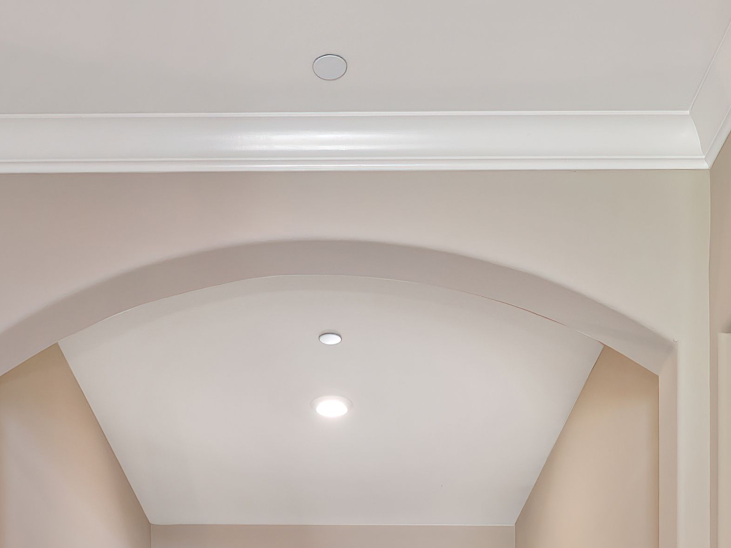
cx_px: 328
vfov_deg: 21.4
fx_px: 1098
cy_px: 911
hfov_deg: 36.8
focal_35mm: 52
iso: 640
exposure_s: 1/60
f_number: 4
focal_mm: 14
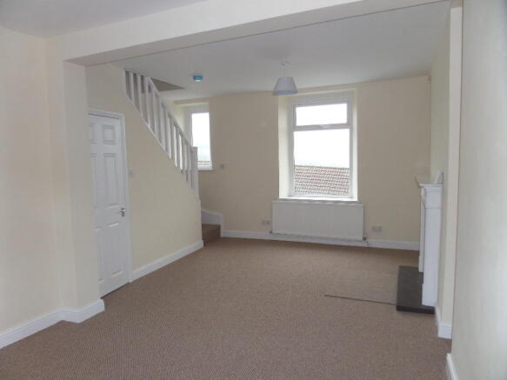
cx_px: 254
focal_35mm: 24
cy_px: 190
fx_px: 351
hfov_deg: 71.6
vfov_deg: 56.8
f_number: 3.2
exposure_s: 1/30
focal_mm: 4
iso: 160
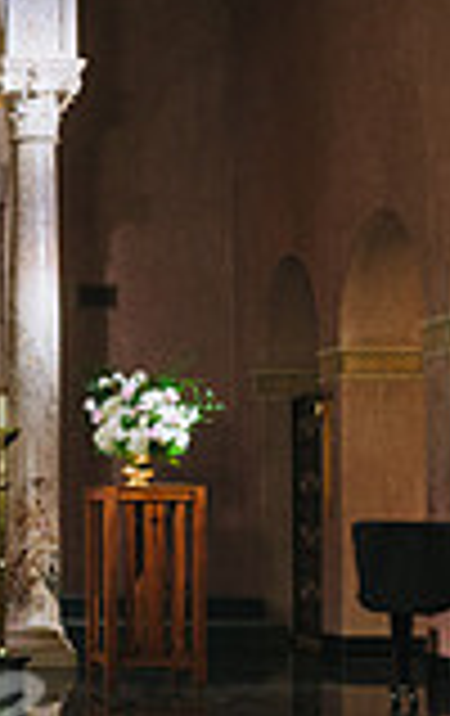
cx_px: -216
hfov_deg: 13.9
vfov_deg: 23.2
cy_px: 417
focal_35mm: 89
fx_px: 1739
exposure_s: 1/250
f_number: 4
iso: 1250
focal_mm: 24
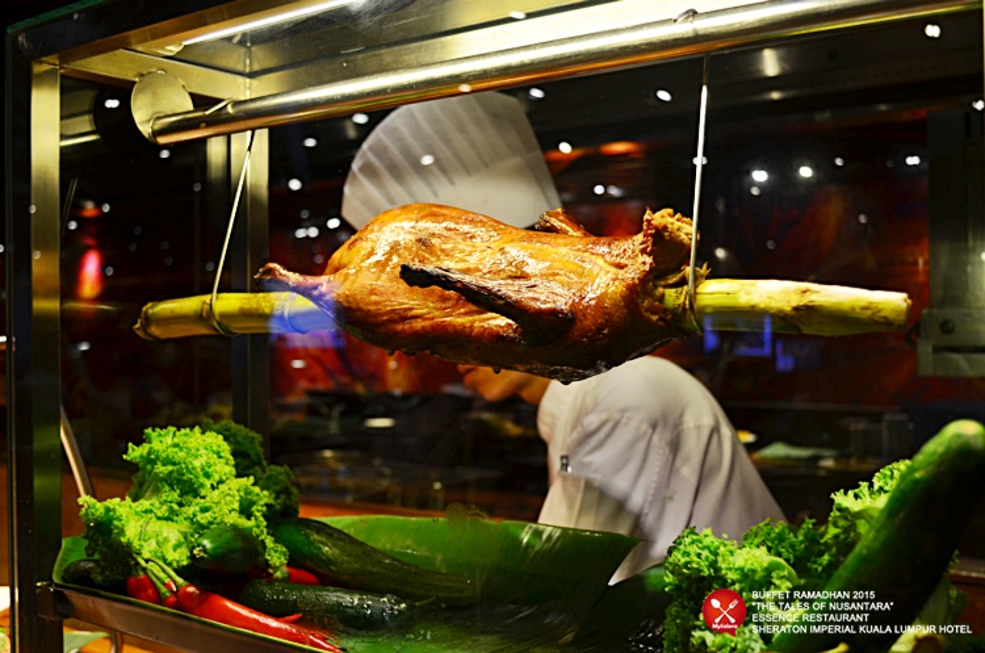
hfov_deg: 49.6
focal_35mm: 39
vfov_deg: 34.1
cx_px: 492
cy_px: 326
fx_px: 1065
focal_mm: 26
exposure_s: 1/13
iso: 100
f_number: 4.2
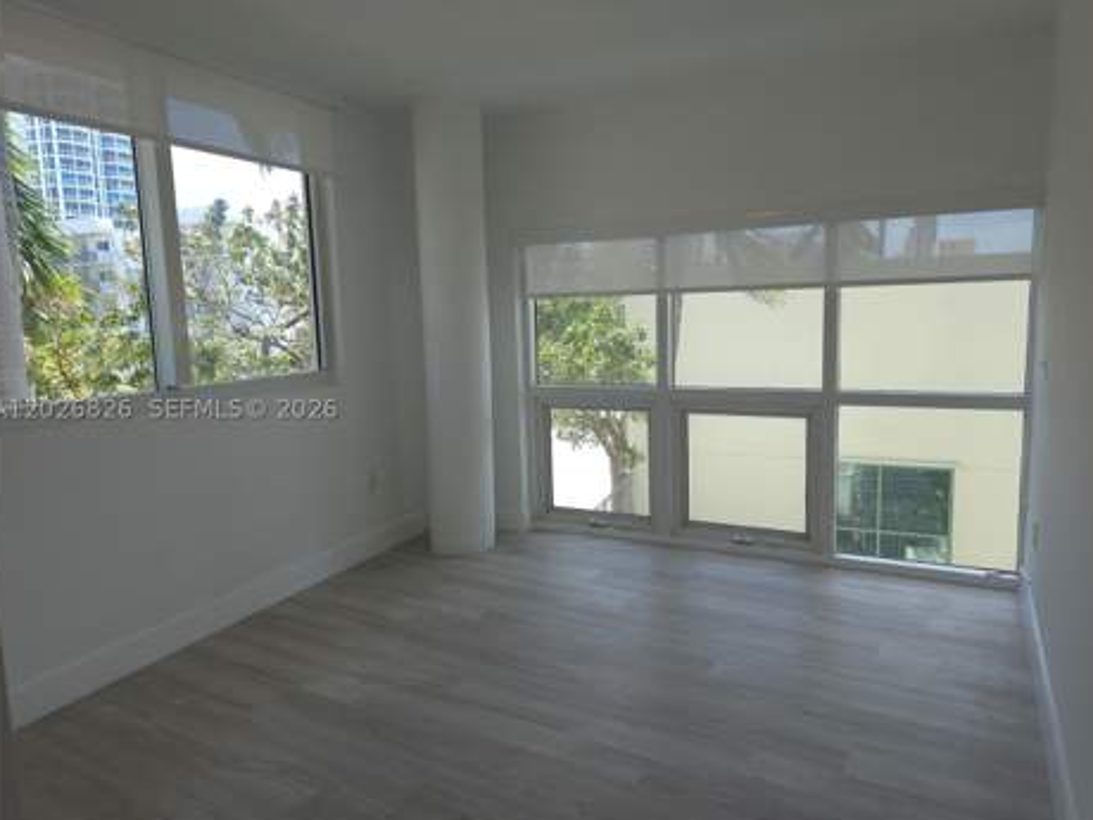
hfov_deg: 71.6
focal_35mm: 24
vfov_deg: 56.8
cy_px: 409
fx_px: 758
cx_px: 556
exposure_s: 1/120
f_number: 1.7
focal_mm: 6.3
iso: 20
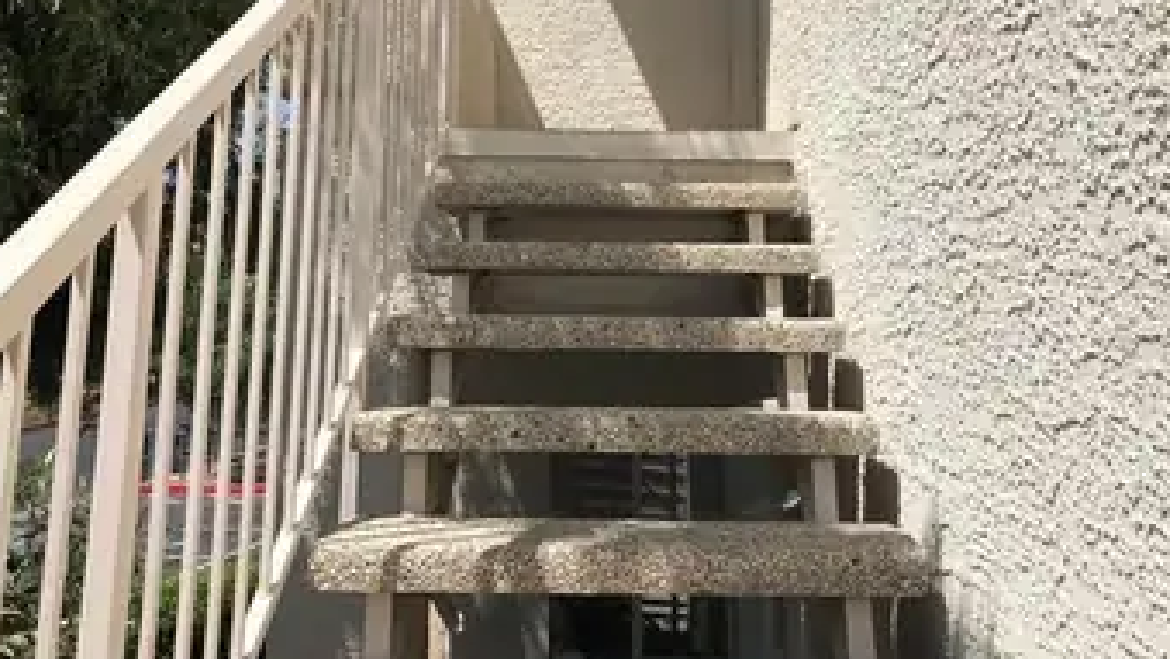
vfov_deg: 32.6
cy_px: 214
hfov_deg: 55.3
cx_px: 604
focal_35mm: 36
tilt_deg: +11.1
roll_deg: -3.0
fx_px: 1117
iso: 20
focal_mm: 3.99
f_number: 1.8
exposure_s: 1/3690
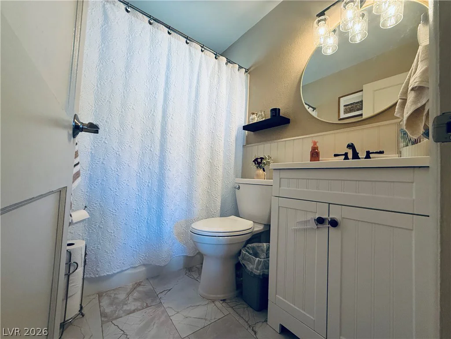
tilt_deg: +3.2
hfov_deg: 102.1
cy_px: 170
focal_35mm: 14
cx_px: 226
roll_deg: -3.3
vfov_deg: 85.7
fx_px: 182
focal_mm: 2.22
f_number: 2.2
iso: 320
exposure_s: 1/120
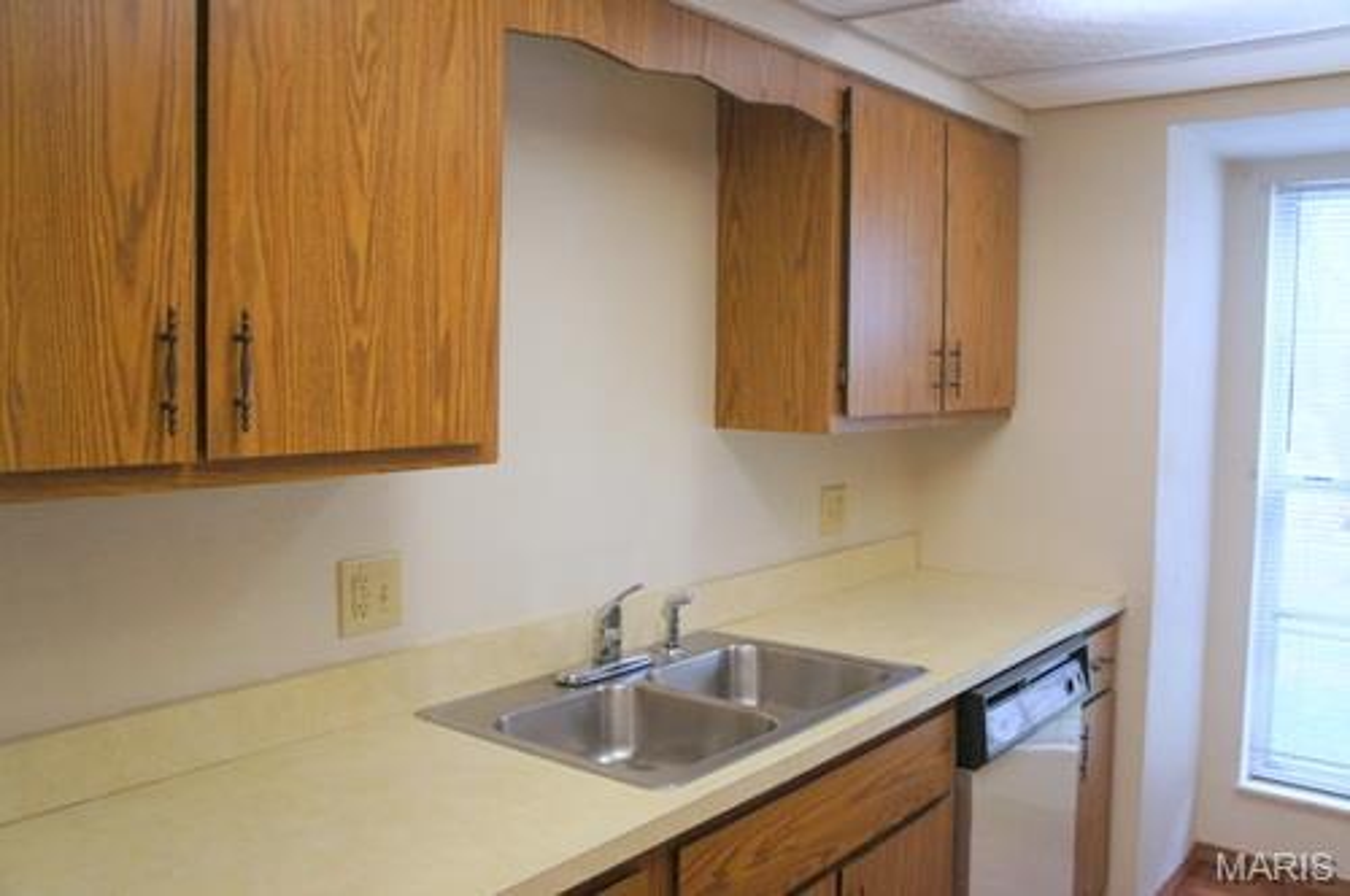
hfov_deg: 62.0
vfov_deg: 43.5
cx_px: 675
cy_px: 448
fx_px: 1124
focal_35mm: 30
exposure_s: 1/160
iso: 1600
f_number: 3.5
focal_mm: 20
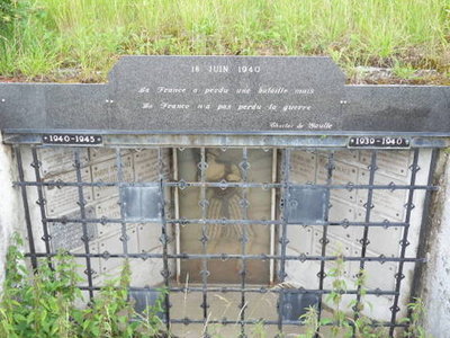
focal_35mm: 42
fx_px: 546
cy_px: 169
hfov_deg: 44.8
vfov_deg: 34.3
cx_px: 225
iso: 100
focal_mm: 7.6
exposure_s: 1/90
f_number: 4.2
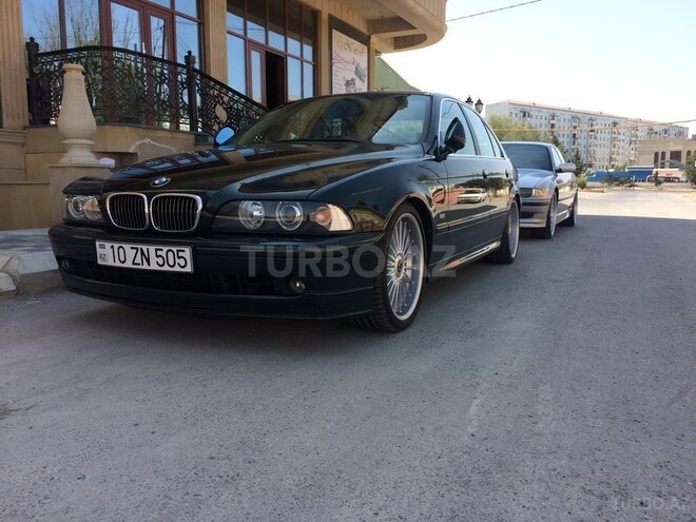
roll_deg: -1.1
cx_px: 348
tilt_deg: -8.4
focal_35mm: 29
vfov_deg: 48.2
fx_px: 583
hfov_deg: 61.7
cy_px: 261
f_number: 2.2
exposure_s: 1/954
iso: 32
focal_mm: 4.15
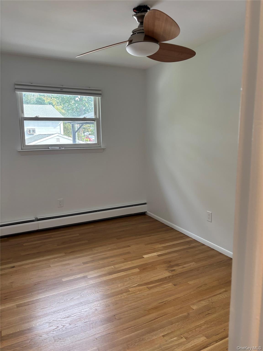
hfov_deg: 53.1
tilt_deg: -7.6
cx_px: 132
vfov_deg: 67.3
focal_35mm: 26
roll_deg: +1.3
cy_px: 176
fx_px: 263
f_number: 1.6
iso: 80
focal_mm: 5.96
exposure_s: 1/63
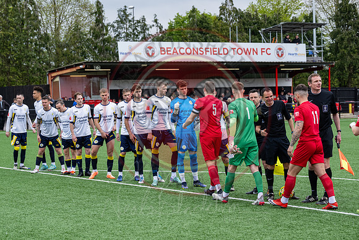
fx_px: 934
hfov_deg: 21.8
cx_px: 172
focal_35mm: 94
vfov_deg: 14.6
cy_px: 120
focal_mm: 90
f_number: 5
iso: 500
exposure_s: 1/1600
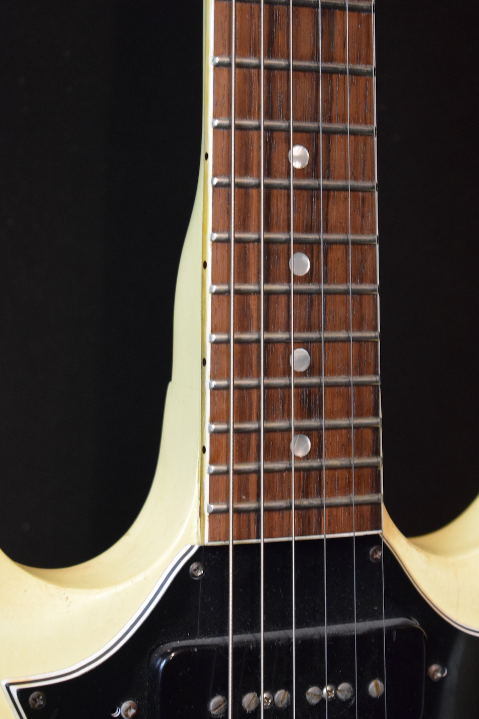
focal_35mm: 82
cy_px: 360
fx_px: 1646
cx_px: 240
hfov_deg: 16.6
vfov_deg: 24.6
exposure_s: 1/40
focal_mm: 55
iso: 3200
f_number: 5.6
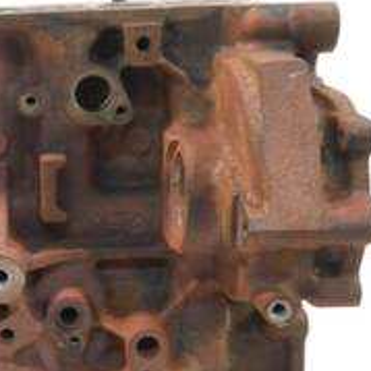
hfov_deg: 21.5
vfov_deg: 22.7
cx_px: -50
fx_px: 922
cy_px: 251
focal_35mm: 76
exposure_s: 1/60
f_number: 3.8
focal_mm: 16
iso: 2000
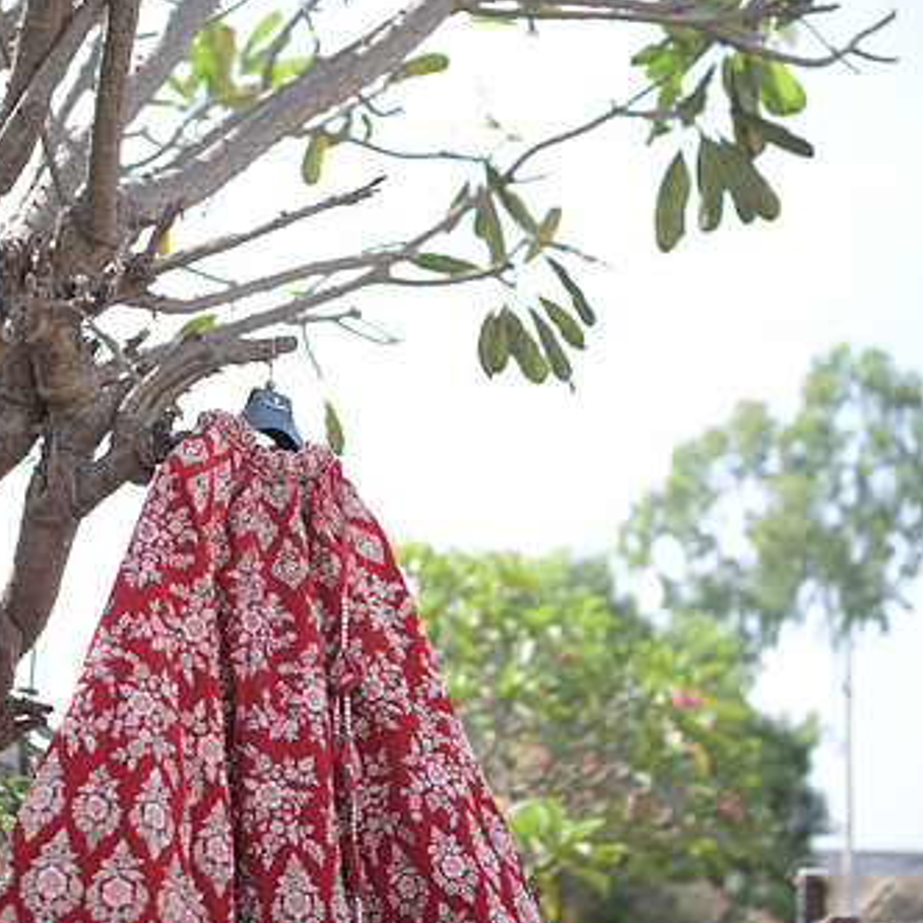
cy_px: 435
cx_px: 278
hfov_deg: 32.4
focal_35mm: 52
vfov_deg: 32.8
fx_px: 1569
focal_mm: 35
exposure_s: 1/1000
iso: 100
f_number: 1.8
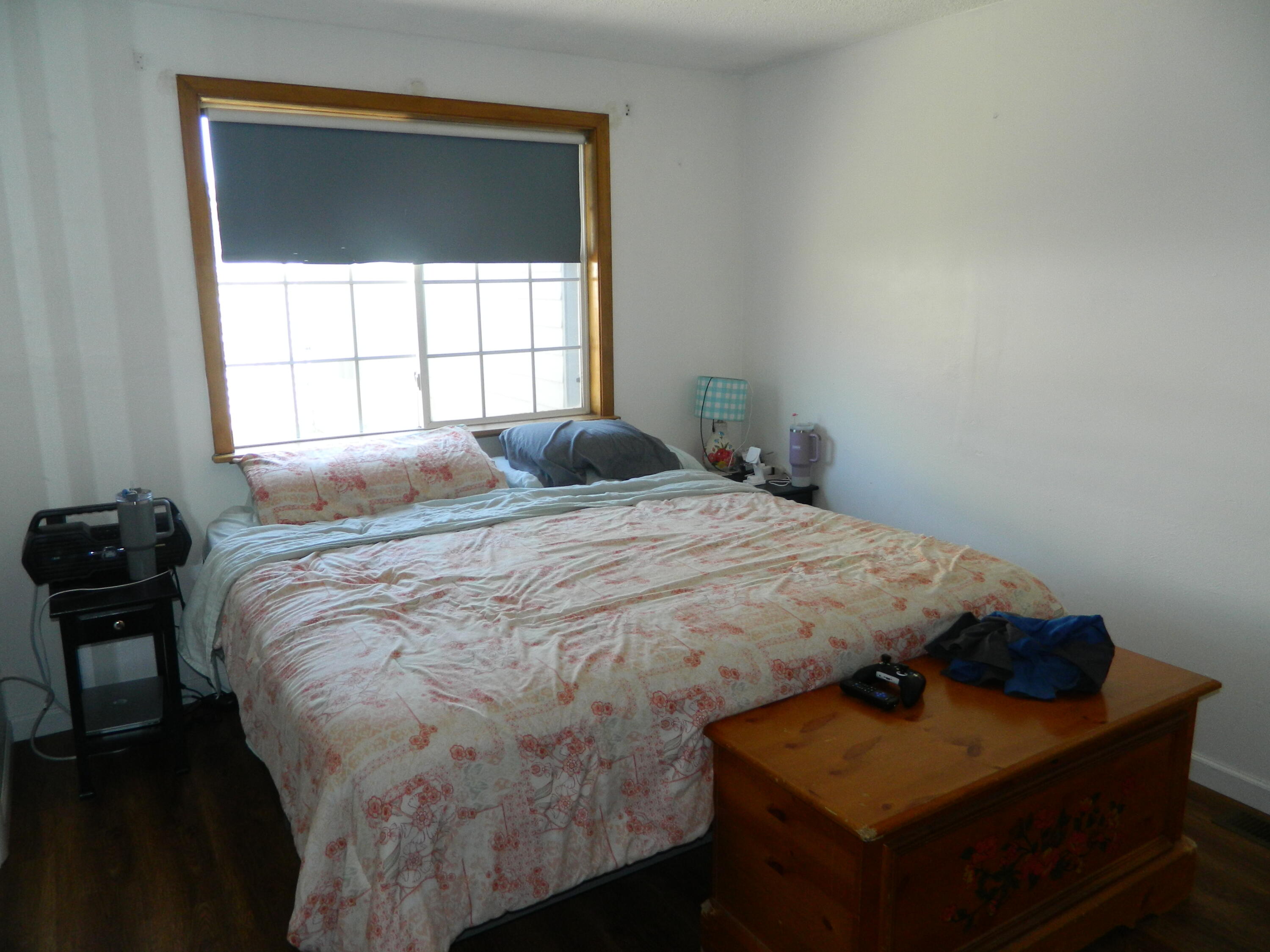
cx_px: 635
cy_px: 476
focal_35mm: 25
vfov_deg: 54.9
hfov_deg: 69.4
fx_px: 917
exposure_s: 1/30
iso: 140
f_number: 3.1
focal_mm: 4.5
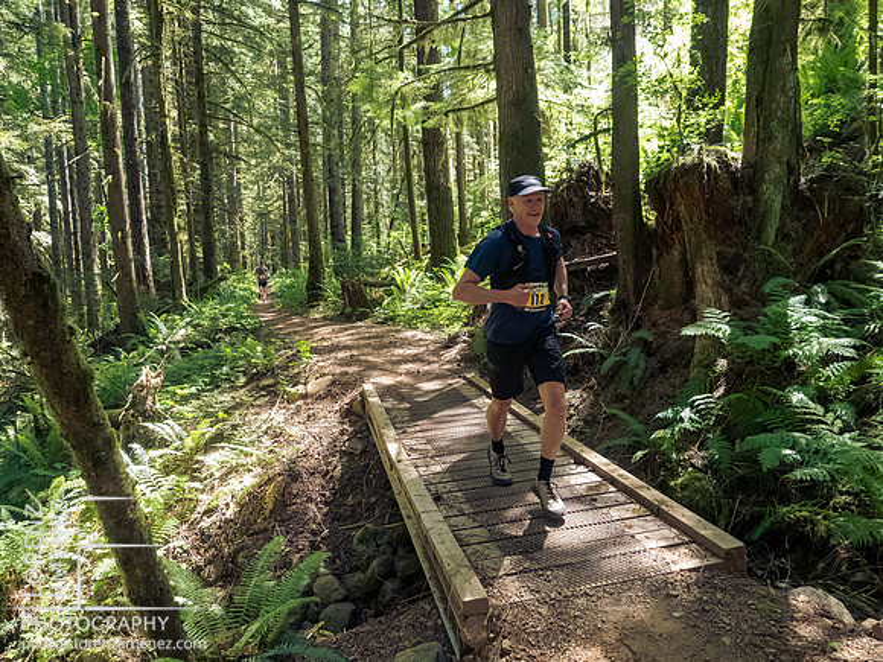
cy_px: 331
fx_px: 612
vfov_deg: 56.8
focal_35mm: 24
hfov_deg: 71.6
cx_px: 442
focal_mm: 12
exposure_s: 1/1000
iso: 4000
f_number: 2.8
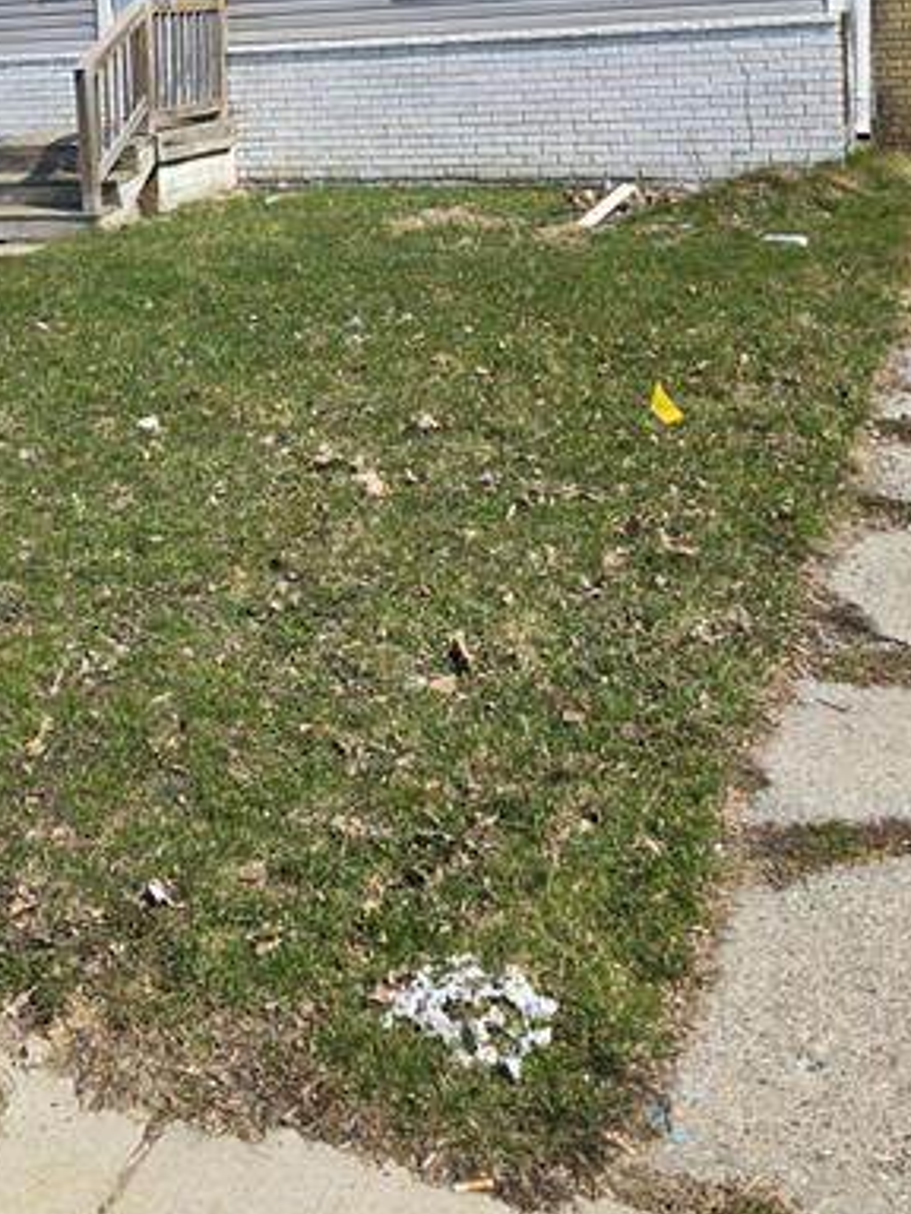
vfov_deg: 37.9
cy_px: 79
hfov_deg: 30.7
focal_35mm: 46
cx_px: 177
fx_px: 1614
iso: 12
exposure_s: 1/976
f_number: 1.7
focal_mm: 6.3
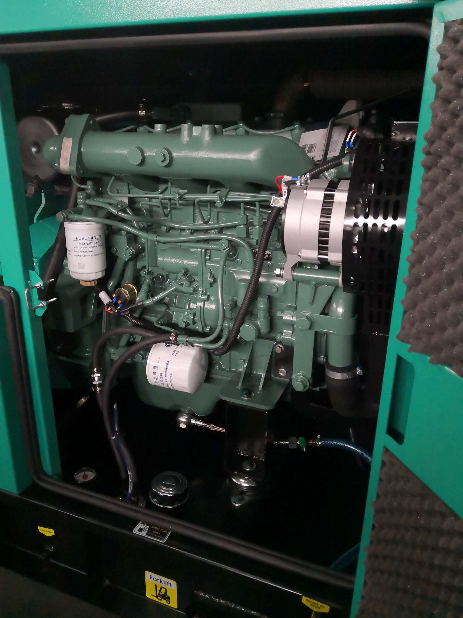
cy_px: 309
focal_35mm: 27
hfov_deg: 51.4
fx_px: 482
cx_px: 232
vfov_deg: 65.3
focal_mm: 3.95
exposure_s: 1/60
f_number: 1.6
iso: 640
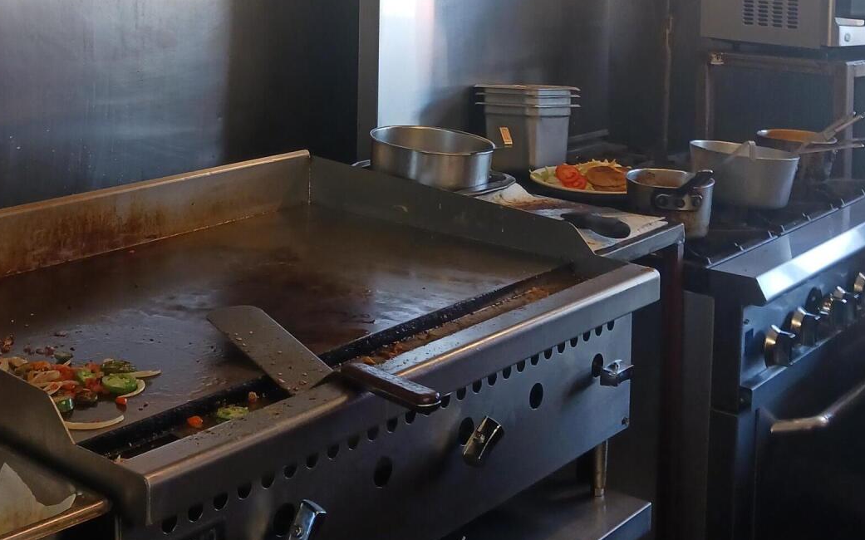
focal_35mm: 55
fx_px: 1296
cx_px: 334
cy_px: -14
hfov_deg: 36.7
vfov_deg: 22.5
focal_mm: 4
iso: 125
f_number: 1.8
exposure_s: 1/50
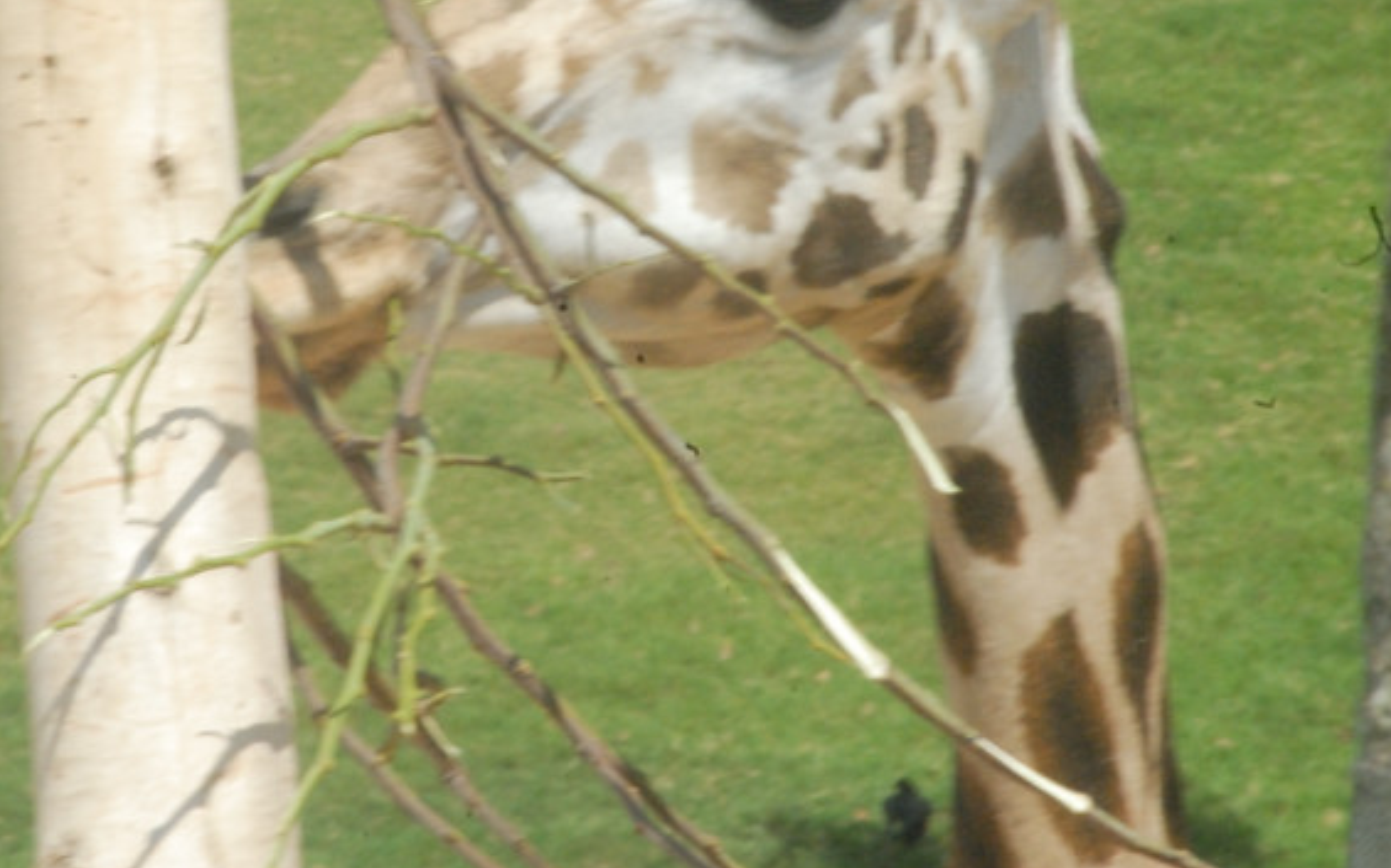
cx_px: 451
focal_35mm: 650
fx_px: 24639
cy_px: 235
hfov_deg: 3.2
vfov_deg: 2.0
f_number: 45
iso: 1600
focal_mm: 300
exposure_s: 1/90
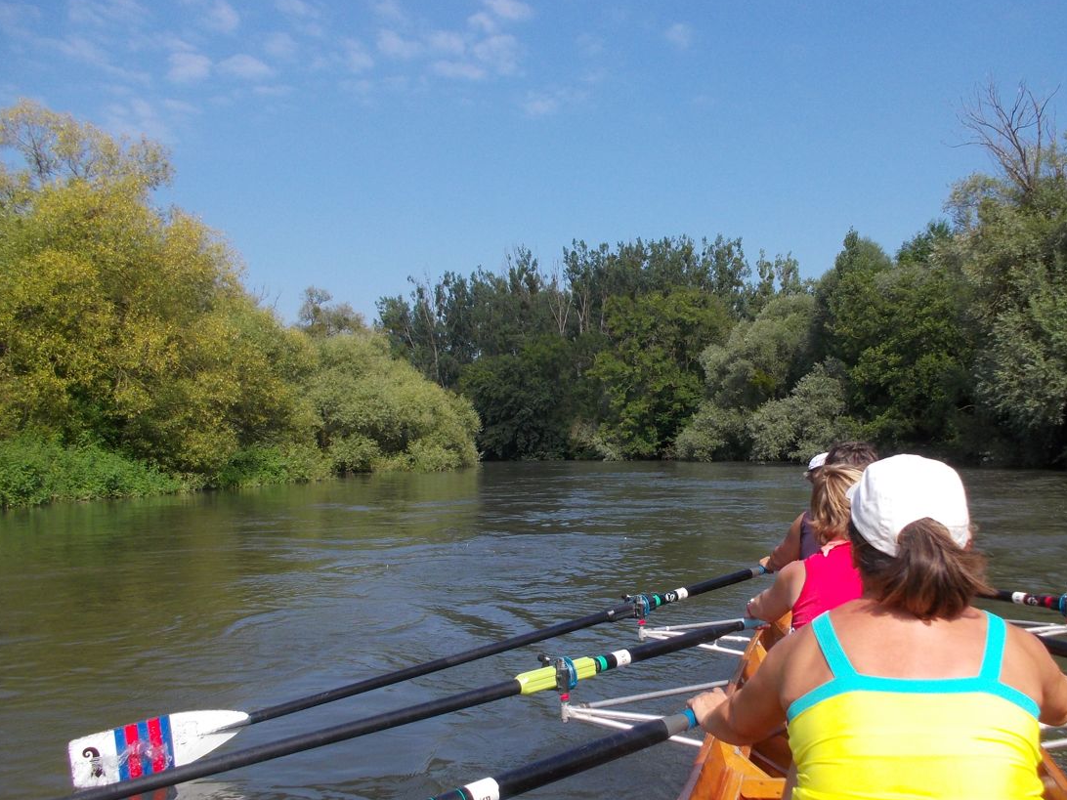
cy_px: 457
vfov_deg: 41.7
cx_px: 587
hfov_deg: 53.9
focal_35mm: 34
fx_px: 1048
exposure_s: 1/800
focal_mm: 4.1
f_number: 3.3
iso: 80
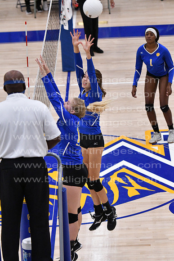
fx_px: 1326
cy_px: 130
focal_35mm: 183
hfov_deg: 7.5
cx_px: 87
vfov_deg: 11.2
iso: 6400
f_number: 3.2
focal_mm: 122
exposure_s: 1/1250
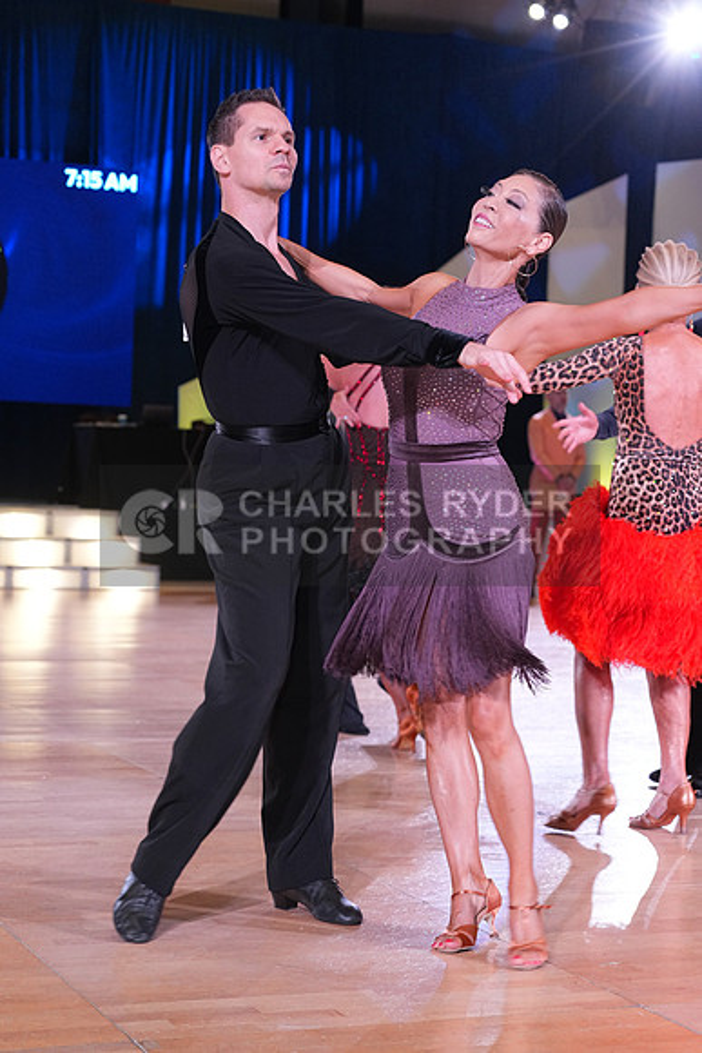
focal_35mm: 70
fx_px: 2046
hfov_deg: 19.5
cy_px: 526
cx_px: 351
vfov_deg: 28.8
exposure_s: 1/250
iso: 2500
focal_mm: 70
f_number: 5
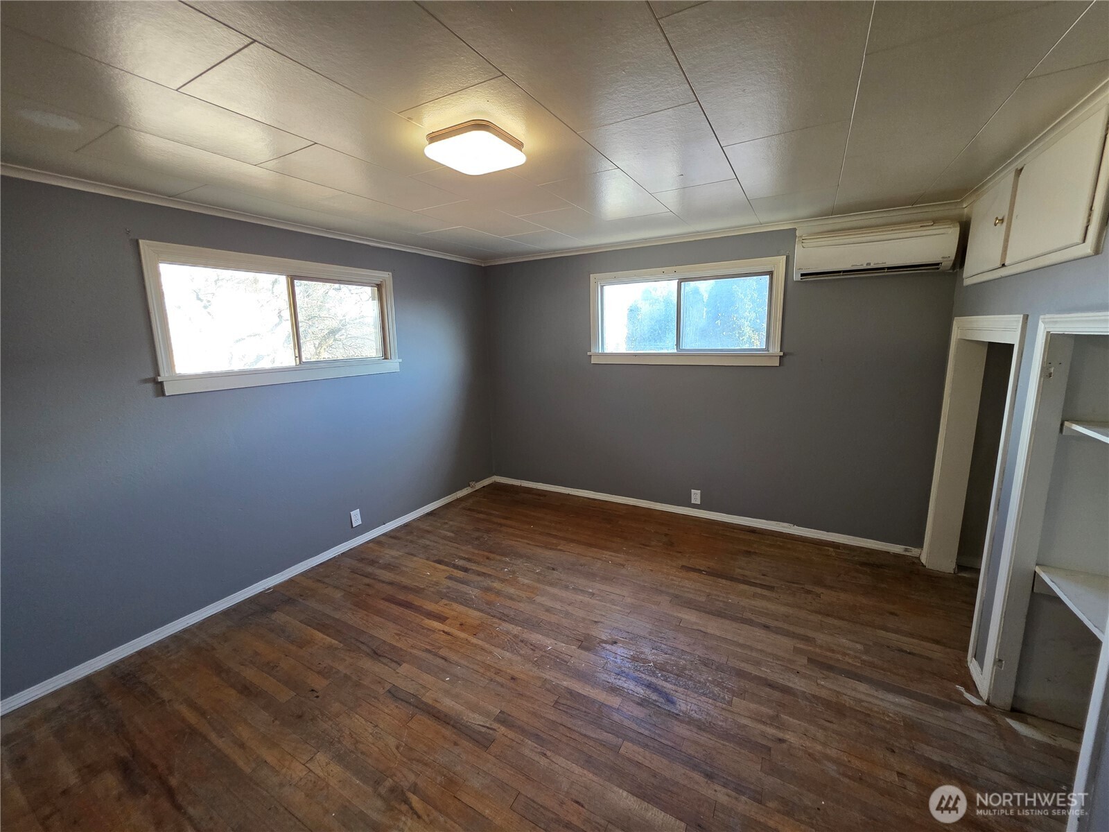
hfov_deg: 106.2
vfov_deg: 89.9
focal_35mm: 13
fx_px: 416
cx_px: 554
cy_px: 416
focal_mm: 2.2
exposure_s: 1/120
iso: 250
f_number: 1.9
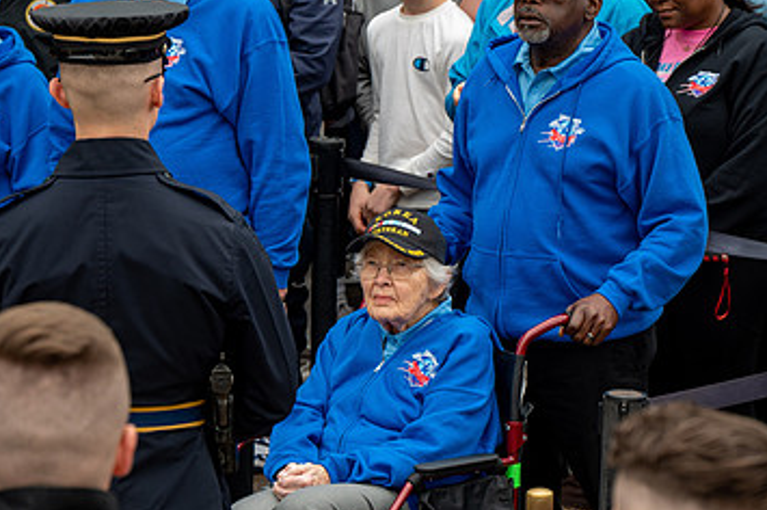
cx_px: 309
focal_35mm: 188
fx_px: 4002
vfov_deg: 7.3
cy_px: 246
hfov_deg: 10.9
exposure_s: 1/100
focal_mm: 115
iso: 400
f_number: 6.3
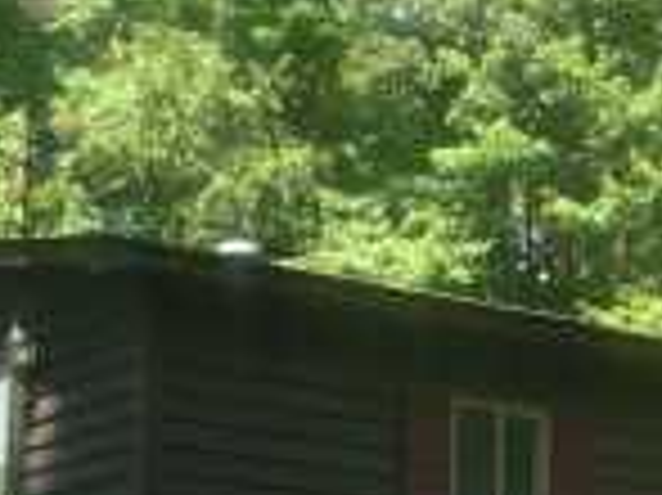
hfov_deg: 12.4
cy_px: 706
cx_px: 703
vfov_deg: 9.2
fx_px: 3000
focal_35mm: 157
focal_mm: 6.3
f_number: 2.8
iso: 50
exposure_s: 1/160
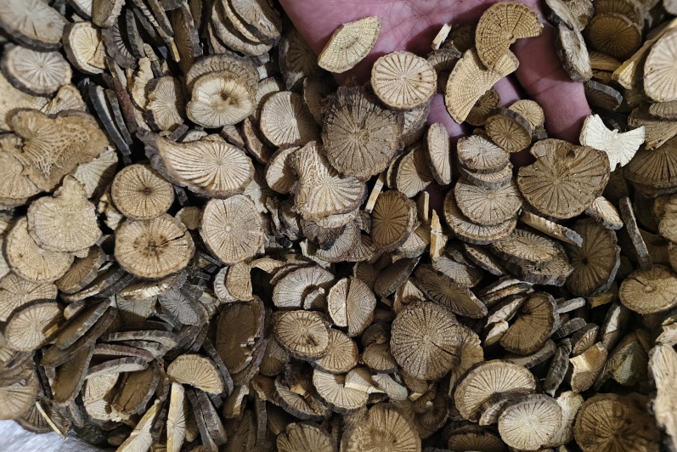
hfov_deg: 73.7
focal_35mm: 24
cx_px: 339
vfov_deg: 53.2
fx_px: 451
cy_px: 234
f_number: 1.88
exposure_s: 1/244
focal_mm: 5.56
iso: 5524
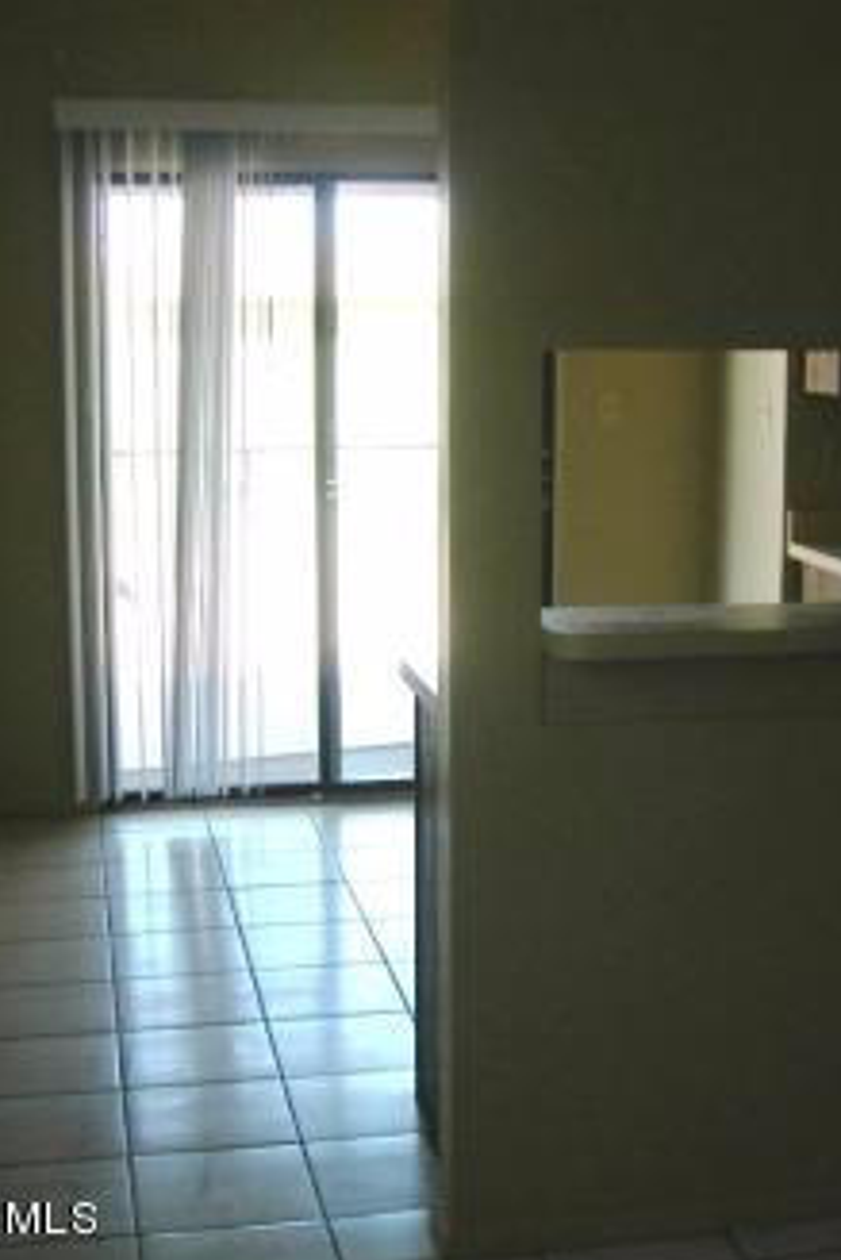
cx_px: 603
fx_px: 1890
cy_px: 634
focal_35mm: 54
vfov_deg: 36.9
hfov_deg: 24.9
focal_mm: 7.8
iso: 50
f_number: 2.8
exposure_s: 1/75.2
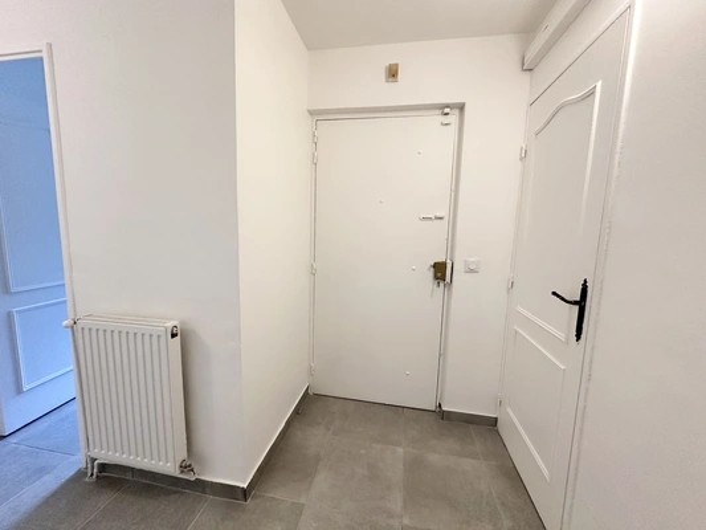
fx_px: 286
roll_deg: -0.9
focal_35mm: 14
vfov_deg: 85.7
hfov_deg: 102.1
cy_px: 265
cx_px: 353
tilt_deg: -6.0
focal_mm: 2.22
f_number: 2.2
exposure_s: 1/100
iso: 250
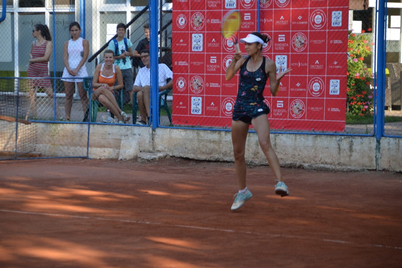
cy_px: 134
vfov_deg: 9.1
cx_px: 201
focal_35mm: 150
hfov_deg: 13.7
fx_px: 1674
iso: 1000
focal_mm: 100
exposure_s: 1/500
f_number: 5.6
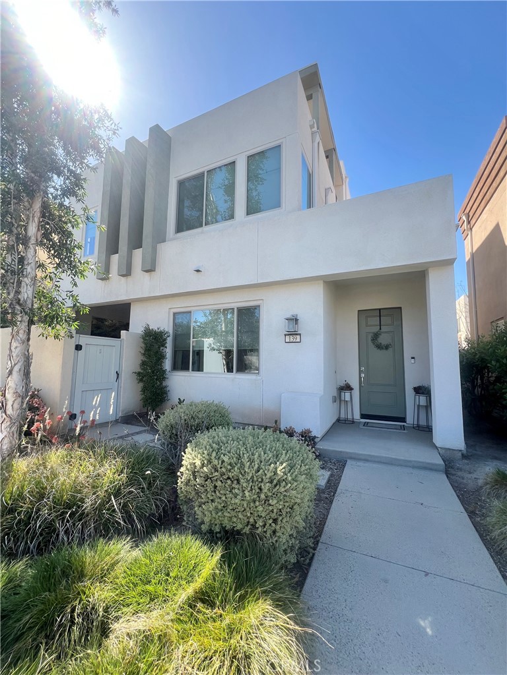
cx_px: 254
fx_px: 254
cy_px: 338
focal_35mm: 13
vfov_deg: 106.2
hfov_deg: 89.9
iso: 32
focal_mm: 1.57
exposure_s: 1/515
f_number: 1.8
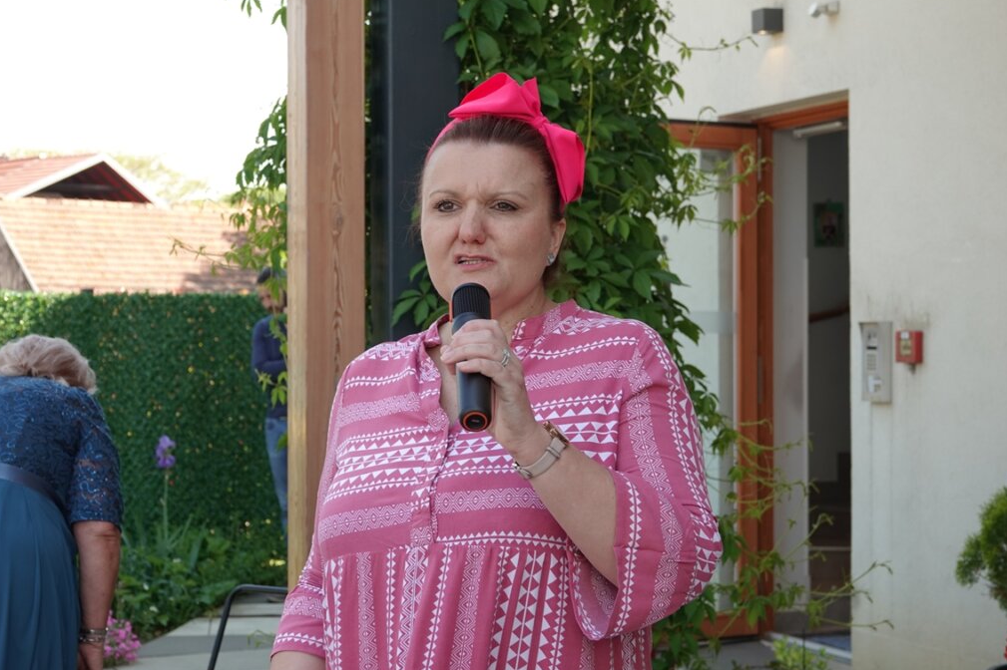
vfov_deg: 20.6
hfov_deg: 30.5
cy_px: 334
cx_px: 502
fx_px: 1845
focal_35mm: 66
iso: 100
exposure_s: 1/160
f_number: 3.5
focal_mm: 23.95
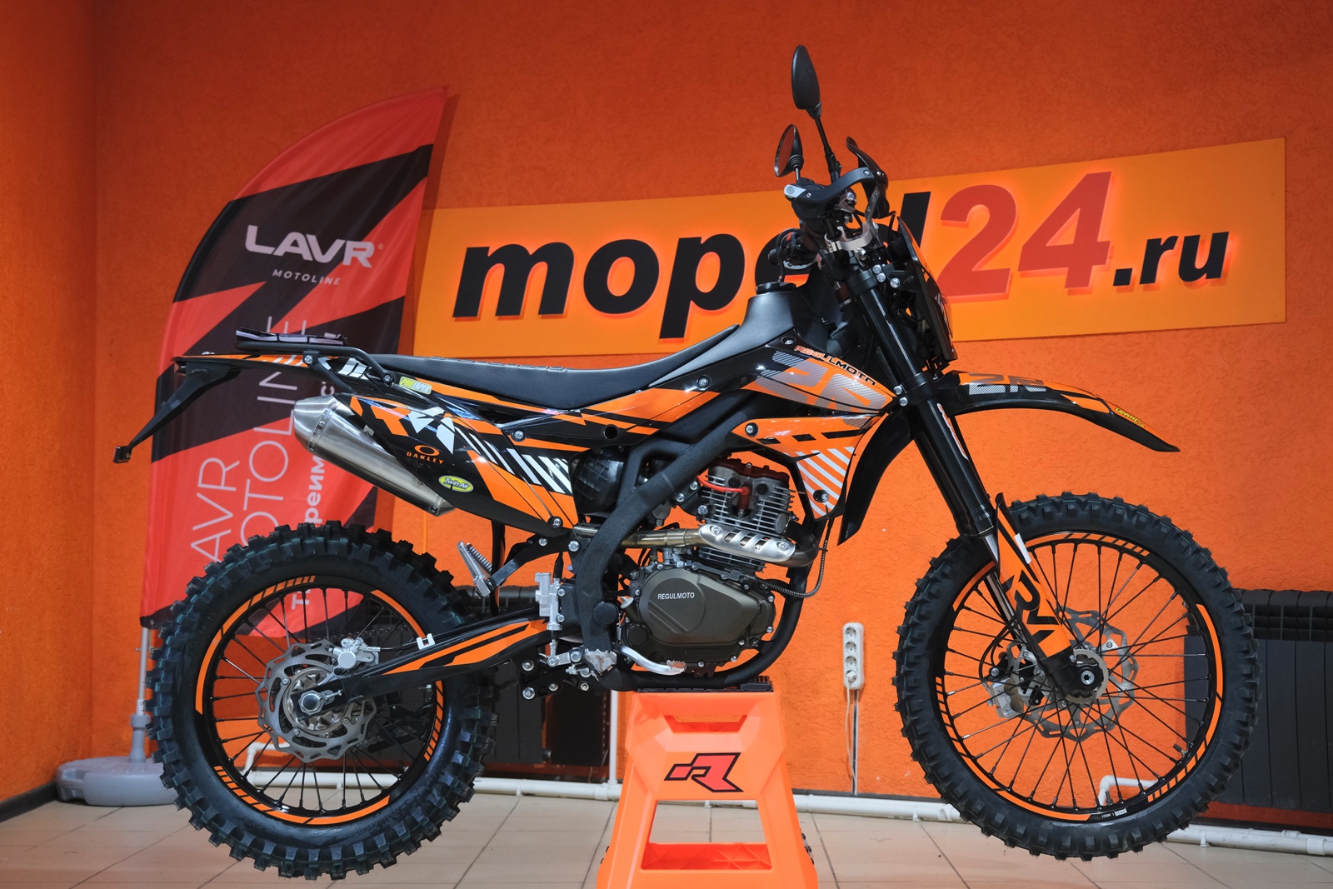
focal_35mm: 51
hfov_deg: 38.9
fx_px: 1888
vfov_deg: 26.5
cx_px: 666
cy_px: 444
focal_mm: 34.2
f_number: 4
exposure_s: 1/100
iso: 1600
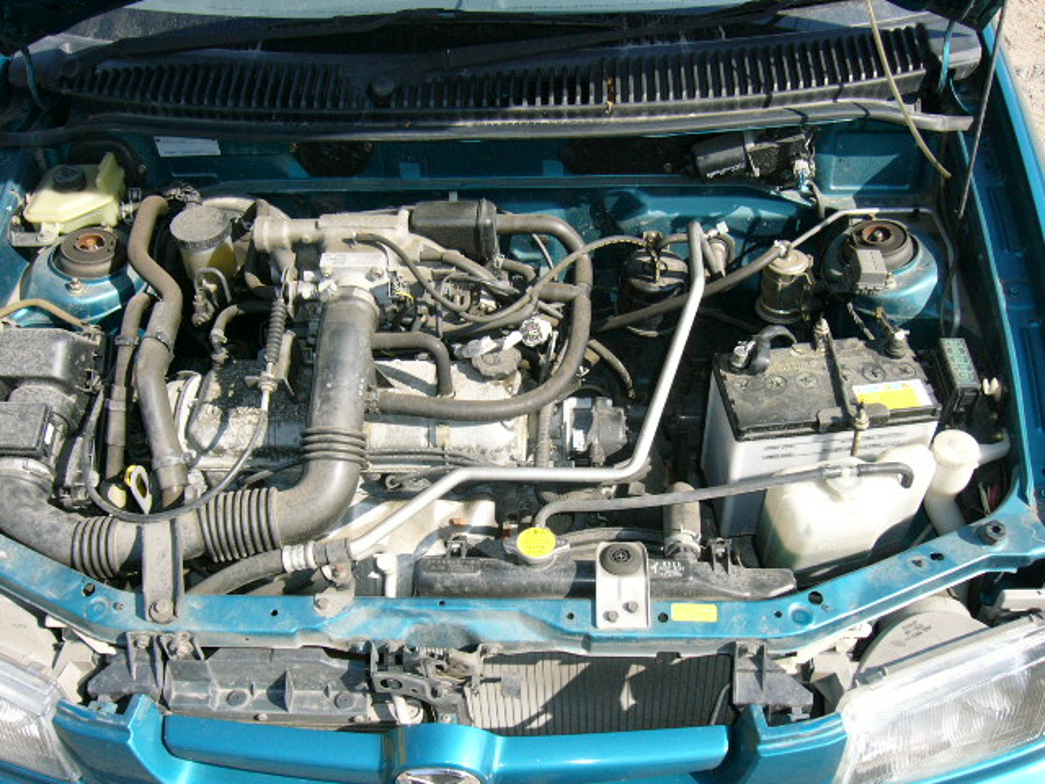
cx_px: 522
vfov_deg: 40.7
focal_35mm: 35
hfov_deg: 52.6
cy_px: 392
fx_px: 1057
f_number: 8
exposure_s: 1/100
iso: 100
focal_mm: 5.8
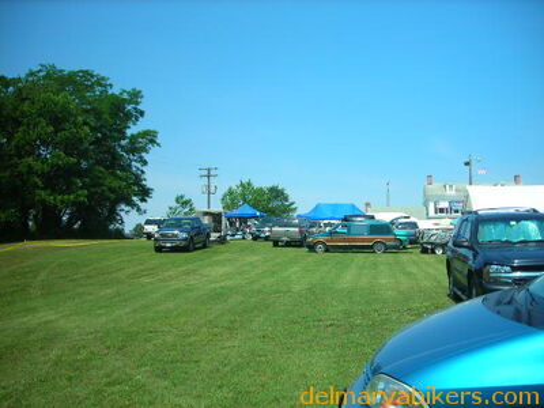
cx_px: 272
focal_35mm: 38
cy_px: 204
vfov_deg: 37.7
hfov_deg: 49.0
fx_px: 597
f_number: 6.4
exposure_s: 1/160
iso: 50
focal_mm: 6.3
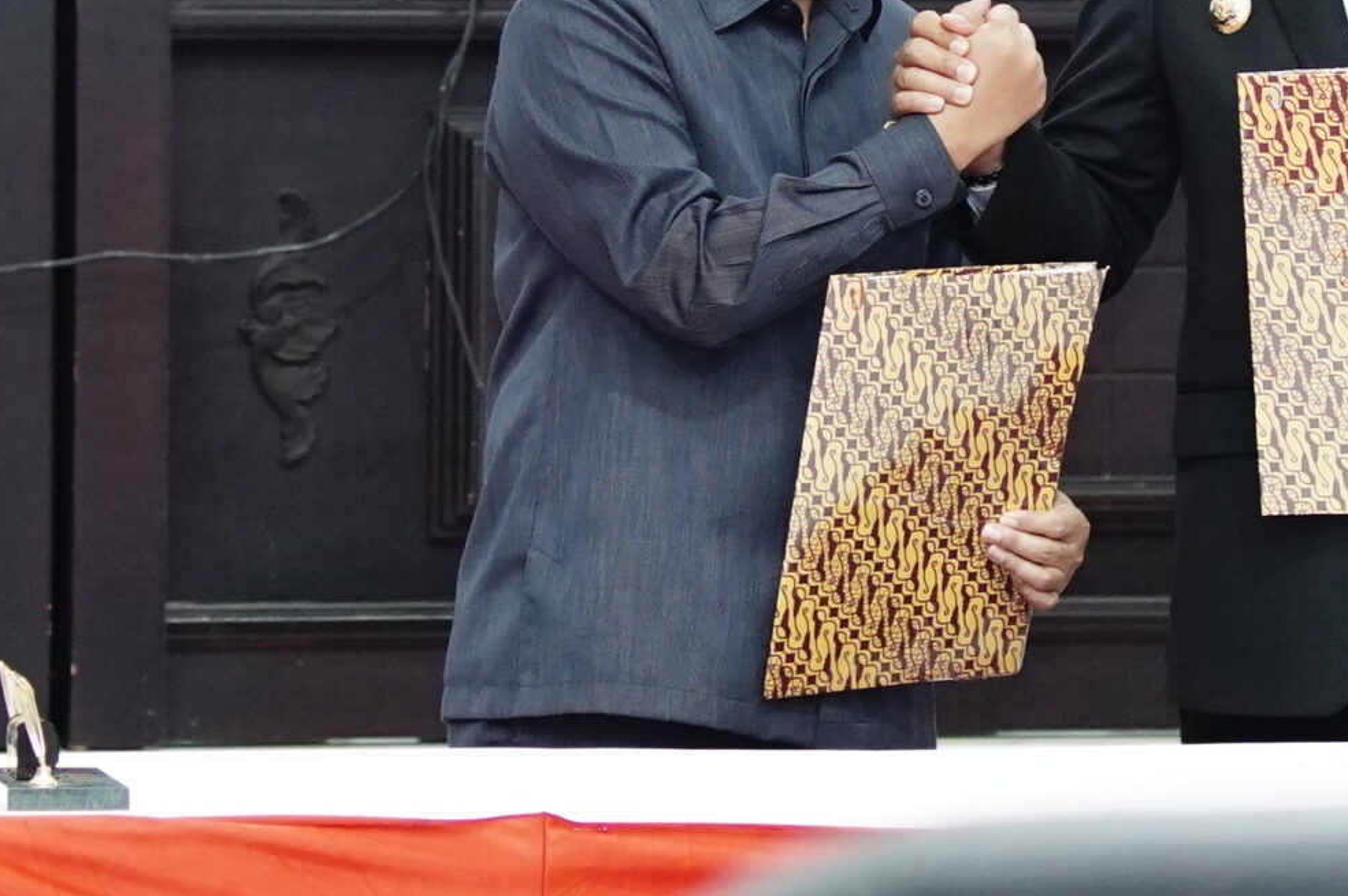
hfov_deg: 6.2
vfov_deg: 4.2
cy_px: 38
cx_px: 1013
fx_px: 12346
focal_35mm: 330
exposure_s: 1/125
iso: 3200
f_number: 2.8
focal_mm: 85
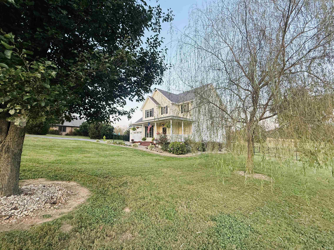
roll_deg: +0.9
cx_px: 167
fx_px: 135
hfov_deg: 102.1
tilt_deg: +7.5
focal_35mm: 14
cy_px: 125
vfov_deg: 85.7
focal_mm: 2.22
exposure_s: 1/99
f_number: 2.2
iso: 80
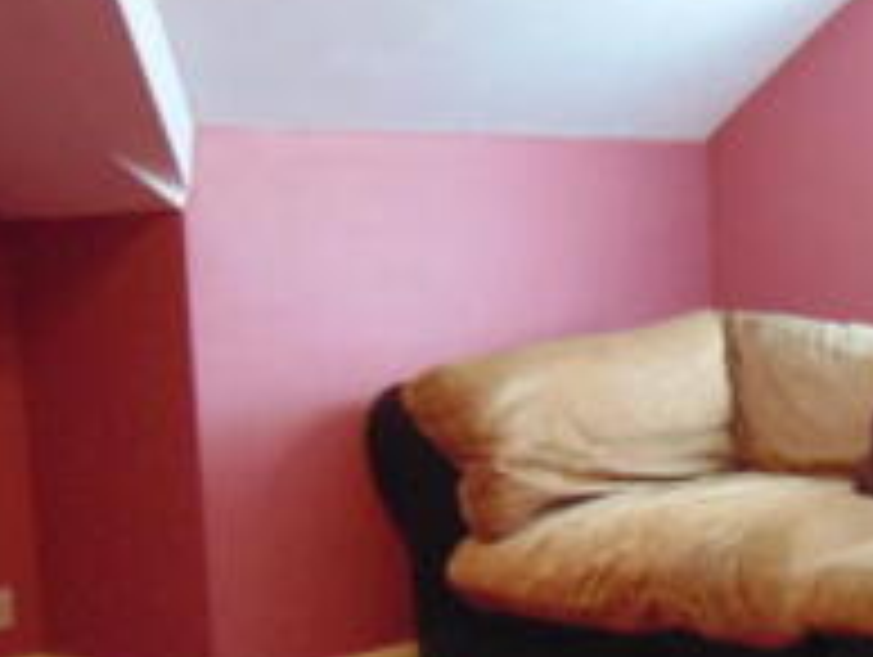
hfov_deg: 25.1
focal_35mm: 75
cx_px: 794
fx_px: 1894
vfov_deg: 19.5
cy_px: 520
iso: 400
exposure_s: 1/25
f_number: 3
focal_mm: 4.5
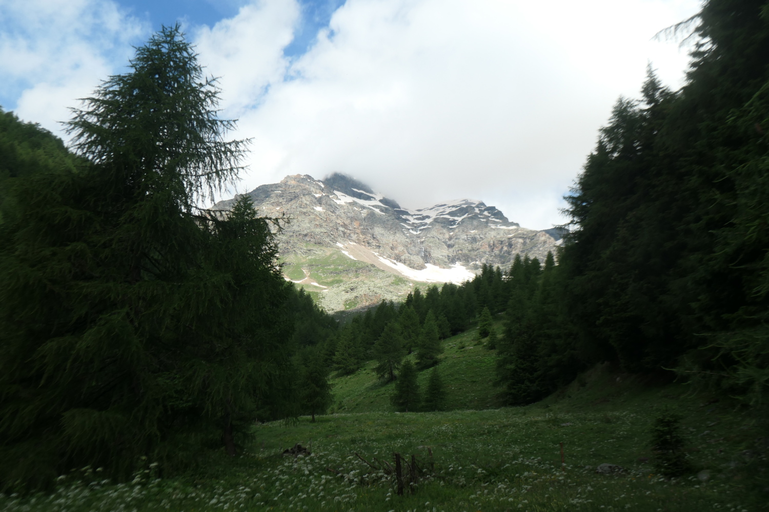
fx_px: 726
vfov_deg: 38.9
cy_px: 256
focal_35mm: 34
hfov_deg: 55.8
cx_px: 384
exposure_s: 1/1000
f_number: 4.5
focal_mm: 12.5
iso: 200
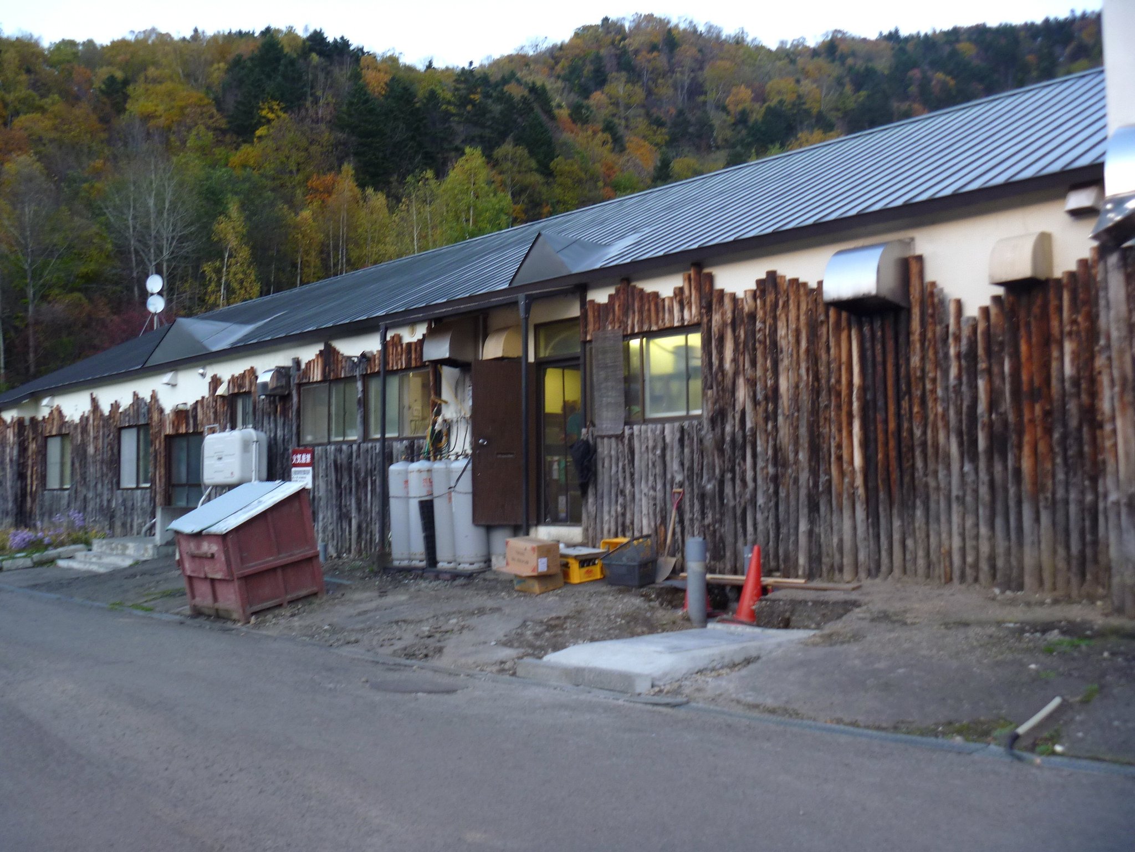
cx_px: 568
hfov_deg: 52.6
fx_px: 1148
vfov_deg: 40.7
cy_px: 426
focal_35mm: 35
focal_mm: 6.3
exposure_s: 1/8
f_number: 3.5
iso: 100
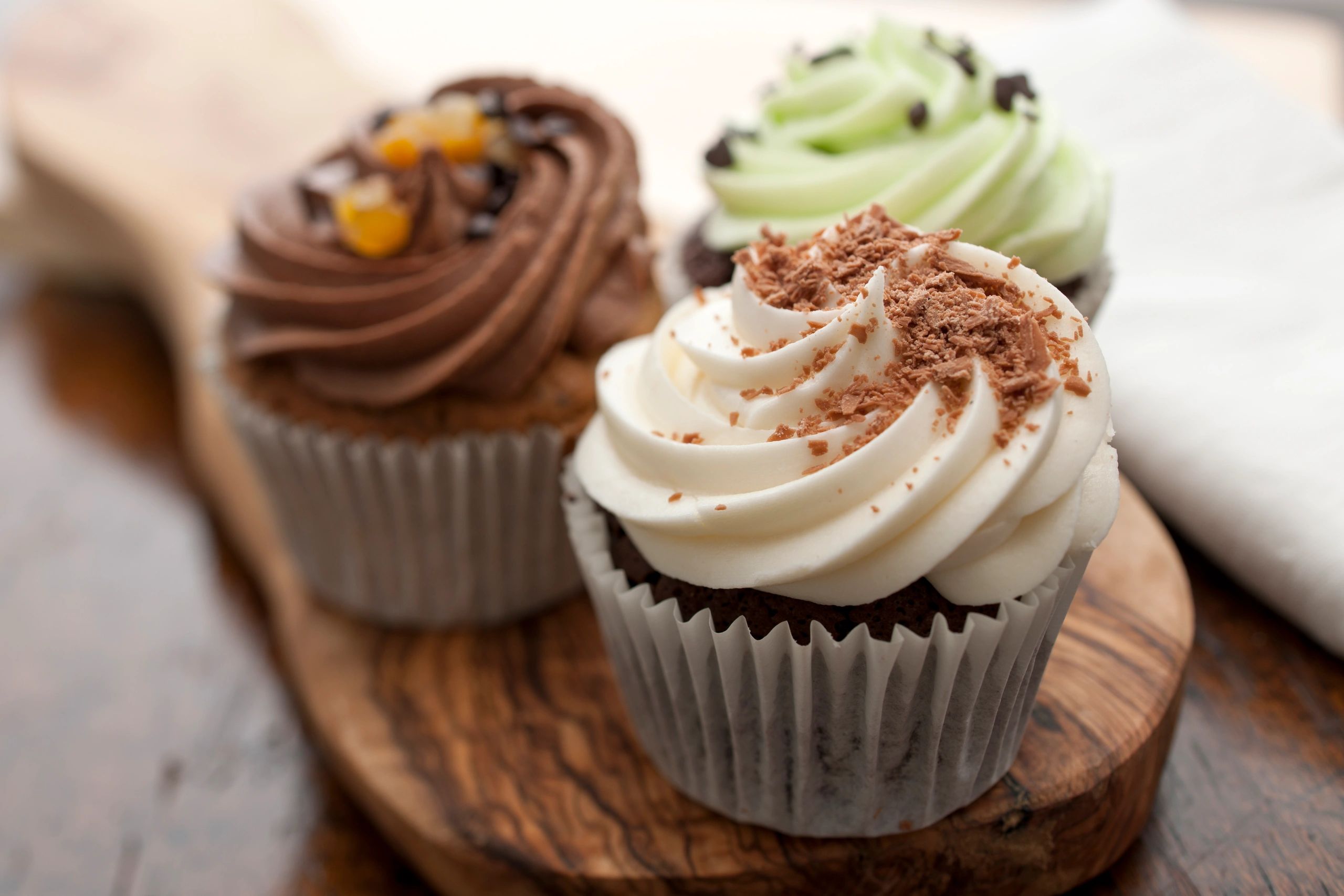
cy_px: 448
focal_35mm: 45
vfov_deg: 29.9
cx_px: 672
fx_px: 1680
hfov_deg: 43.6
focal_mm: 45
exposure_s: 1/60
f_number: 6.3
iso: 100
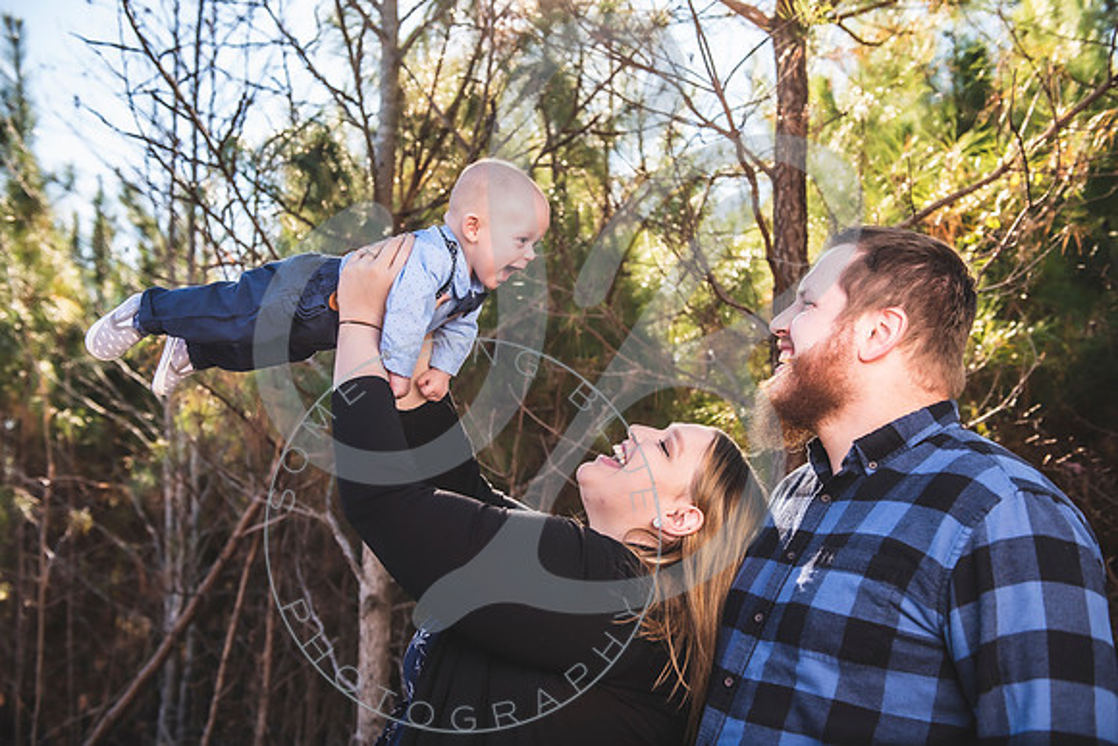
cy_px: 373
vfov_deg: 35.1
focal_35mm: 38
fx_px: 1180
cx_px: 559
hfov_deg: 50.7
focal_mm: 38
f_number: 4
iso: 100
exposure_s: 1/250
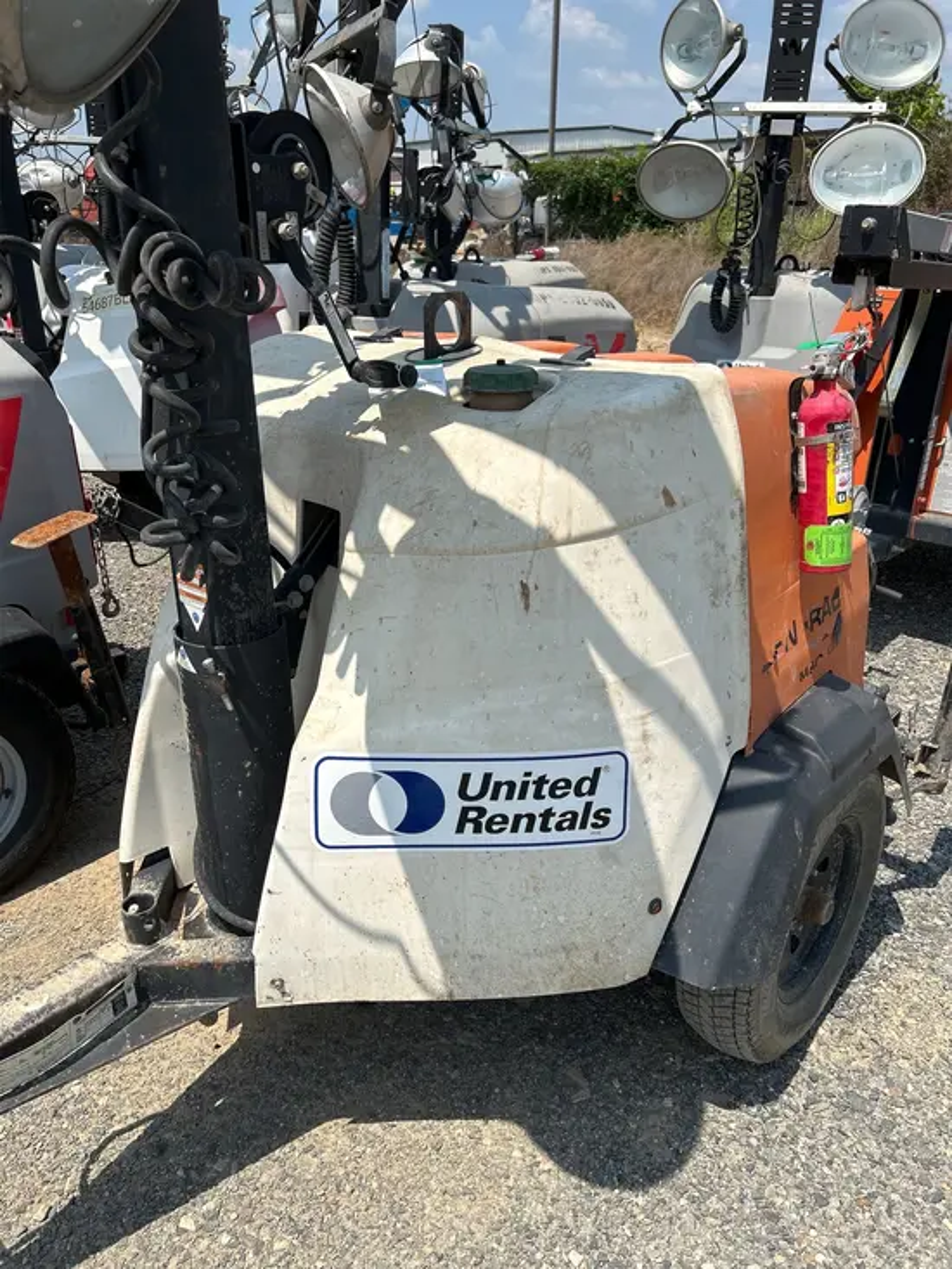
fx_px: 953
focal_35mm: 26
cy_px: 634
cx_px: 476
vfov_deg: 67.3
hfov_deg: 53.1
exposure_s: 1/5882
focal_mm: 5.7
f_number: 1.5
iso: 50
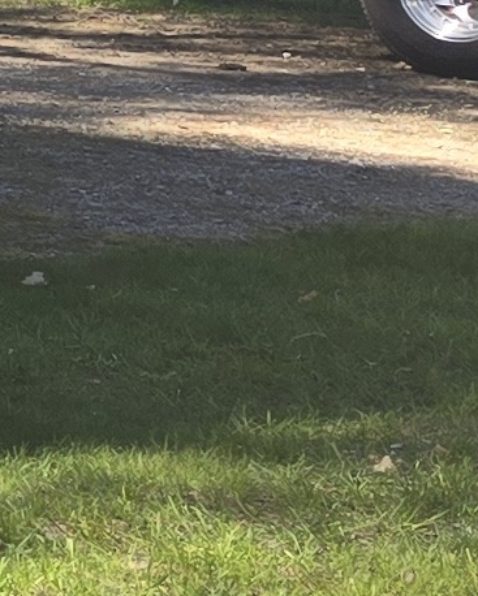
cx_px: -2120
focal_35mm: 196
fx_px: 3463
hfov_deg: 5.4
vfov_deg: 9.5
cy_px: -325
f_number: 1.7
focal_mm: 6.3
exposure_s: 1/204
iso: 12
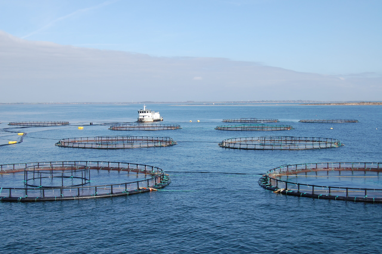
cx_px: 191
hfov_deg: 41.1
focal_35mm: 48
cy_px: 127
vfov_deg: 28.0
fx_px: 509
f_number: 10
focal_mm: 32
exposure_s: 1/400
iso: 200
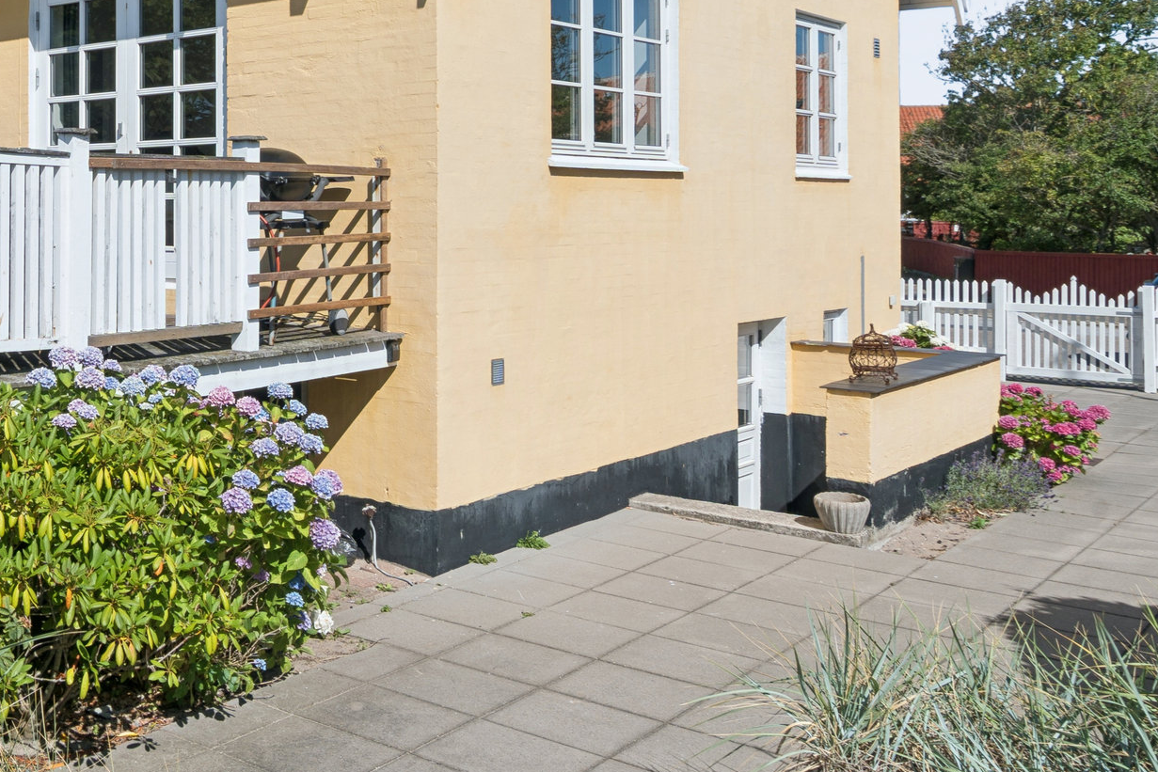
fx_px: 1255
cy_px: 33
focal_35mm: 39
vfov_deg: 32.0
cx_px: -10
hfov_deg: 42.5
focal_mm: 16
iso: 50
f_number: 13
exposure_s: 1/80
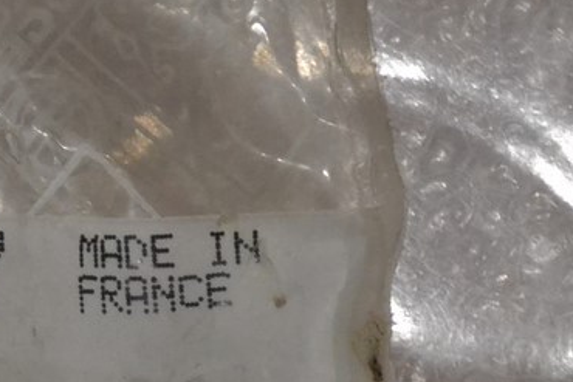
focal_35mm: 197
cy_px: 612
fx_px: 3137
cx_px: -238
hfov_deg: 10.2
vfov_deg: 6.9
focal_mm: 36
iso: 3200
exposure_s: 1/60
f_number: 5
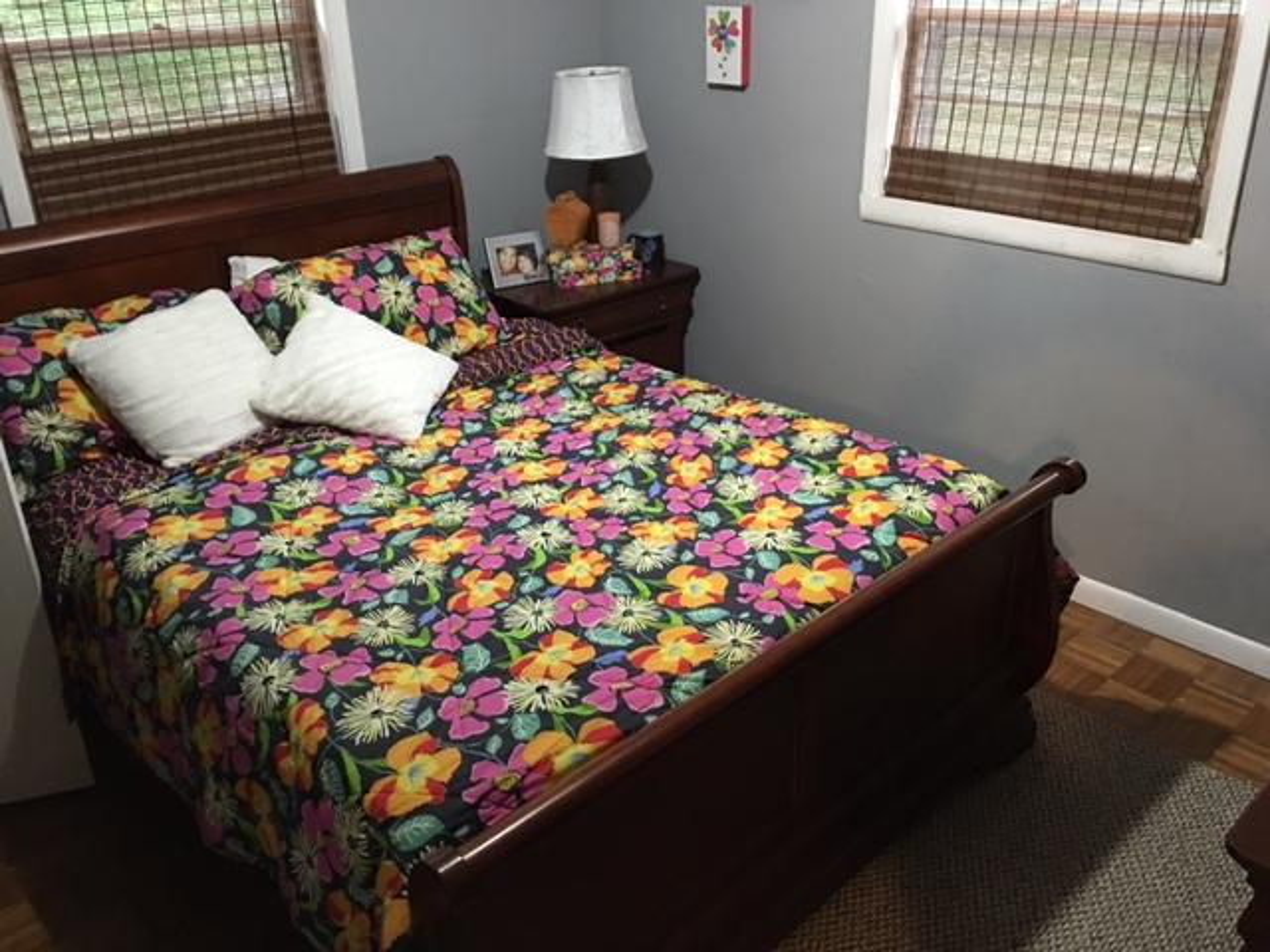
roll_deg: +1.5
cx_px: 635
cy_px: 476
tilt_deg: -24.7
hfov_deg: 61.7
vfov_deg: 48.2
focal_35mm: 29
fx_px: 1064
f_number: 2.2
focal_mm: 4.15
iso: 64
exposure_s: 1/4
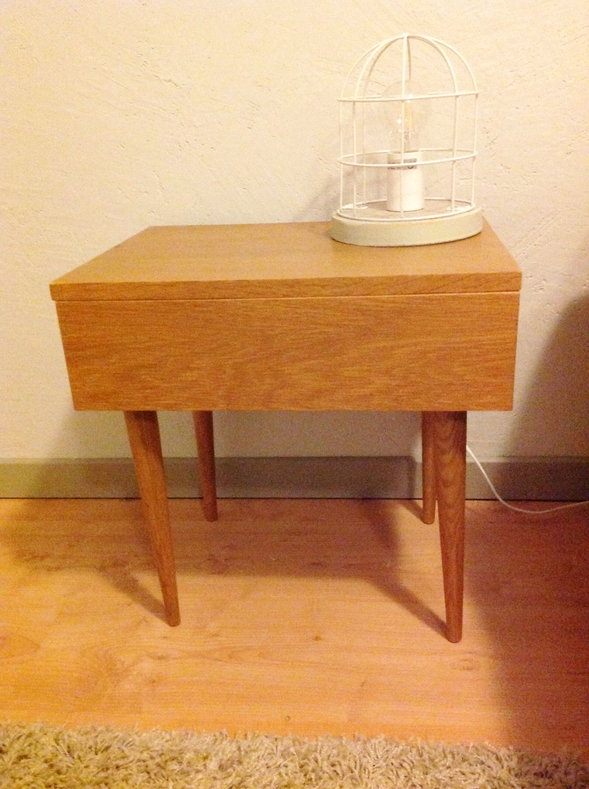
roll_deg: +4.8
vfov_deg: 52.7
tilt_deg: -21.8
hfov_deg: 40.6
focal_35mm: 35
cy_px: 394
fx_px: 796
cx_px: 294
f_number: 2.4
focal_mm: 4.28
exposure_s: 1/15
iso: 800
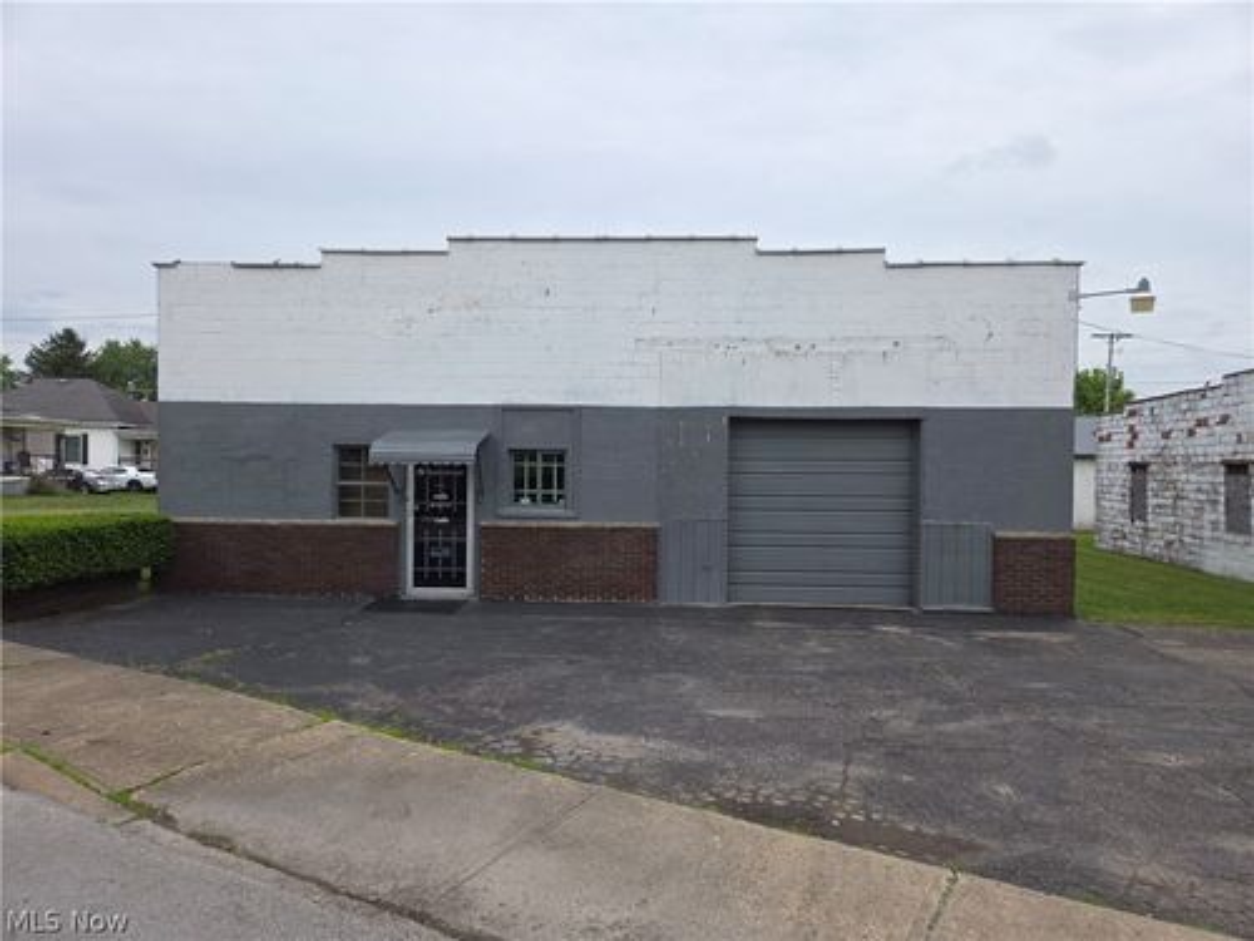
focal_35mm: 23
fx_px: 833
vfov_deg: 58.9
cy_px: 470
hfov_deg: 73.9
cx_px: 627
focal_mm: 5.4
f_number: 1.8
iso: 25
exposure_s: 1/280
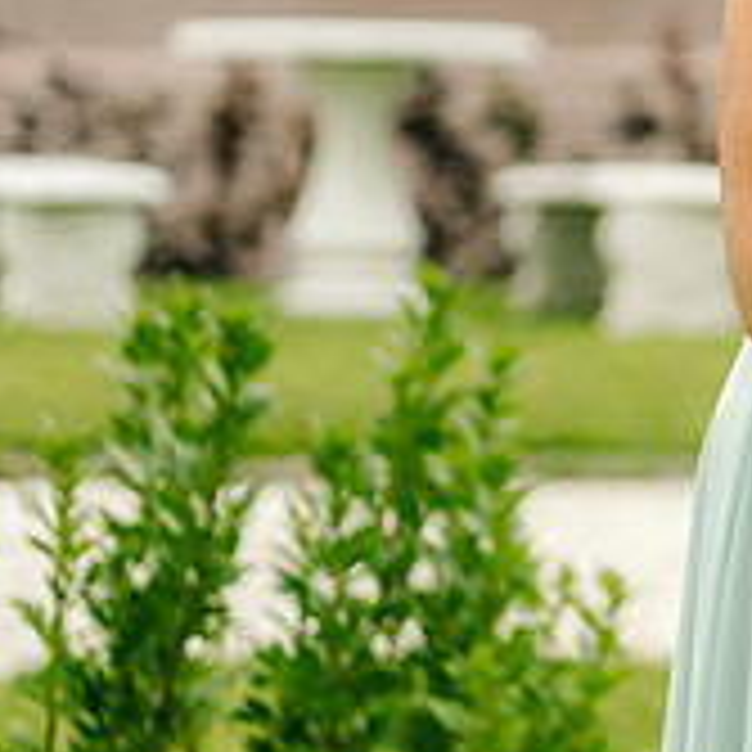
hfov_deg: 6.9
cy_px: 29
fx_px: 6169
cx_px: 1157
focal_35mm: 251
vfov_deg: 7.0
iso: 400
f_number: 2.5
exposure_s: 1/1600
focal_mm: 85
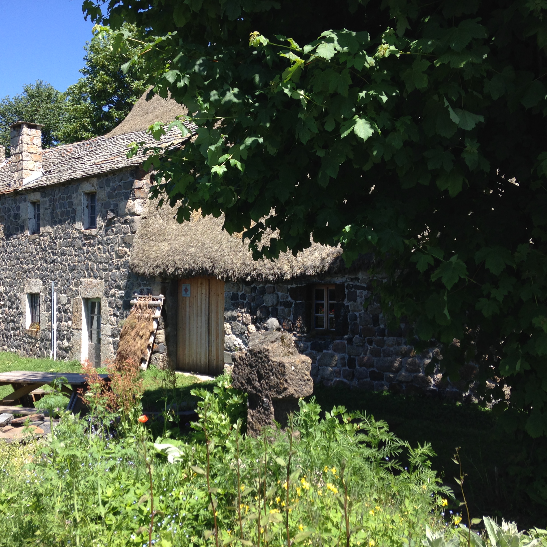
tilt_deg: +0.1
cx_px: 218
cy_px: 274
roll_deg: -0.3
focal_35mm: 39
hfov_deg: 42.6
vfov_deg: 42.8
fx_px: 697
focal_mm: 4.12
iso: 50
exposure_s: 1/583
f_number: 2.4
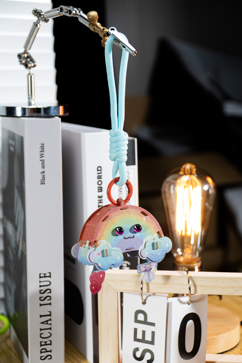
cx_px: 121
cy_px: 182
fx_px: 615
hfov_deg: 22.3
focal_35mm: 61
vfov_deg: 32.9
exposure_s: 1/640
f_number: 4
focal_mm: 41
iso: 800
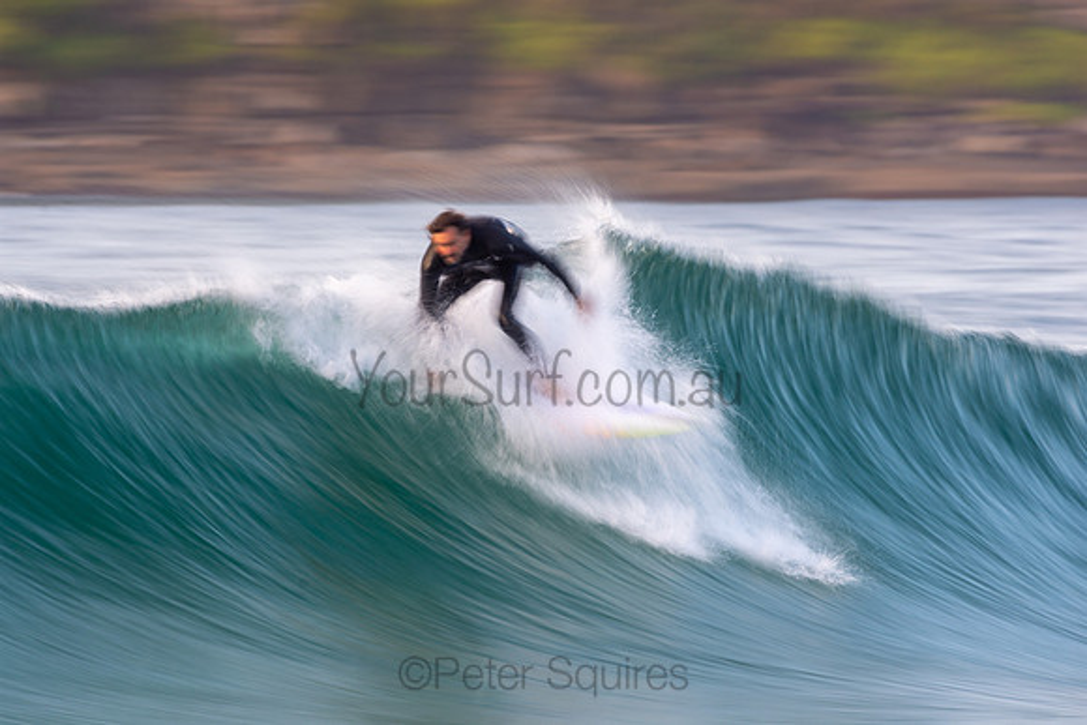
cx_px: 544
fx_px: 22650
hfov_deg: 2.7
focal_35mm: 750
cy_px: 362
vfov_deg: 1.8
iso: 100
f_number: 11
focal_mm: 500
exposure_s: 1/13
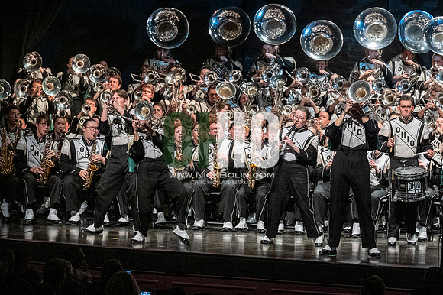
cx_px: 222
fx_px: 2300
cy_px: 148
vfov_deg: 7.3
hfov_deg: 11.0
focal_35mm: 187
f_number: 4
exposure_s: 1/500
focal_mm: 125
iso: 4000
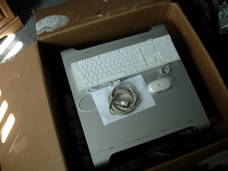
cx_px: 114
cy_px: 86
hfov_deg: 51.4
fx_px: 237
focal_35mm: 36
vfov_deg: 39.7
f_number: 2.7
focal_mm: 7.5
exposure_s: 1/13.8
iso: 50
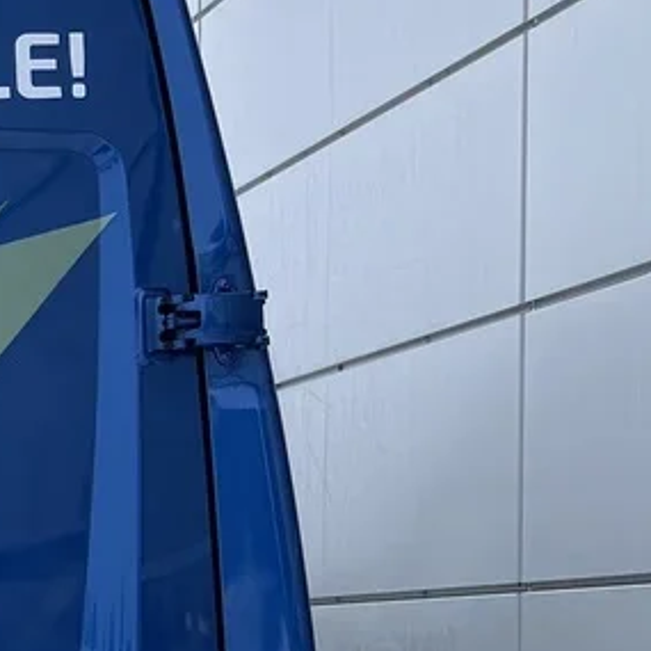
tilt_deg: -1.4
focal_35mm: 129
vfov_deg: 13.2
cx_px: -509
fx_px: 2745
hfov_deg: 12.4
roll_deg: -0.3
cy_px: 767
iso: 50
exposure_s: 1/840
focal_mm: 5.96
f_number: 1.6
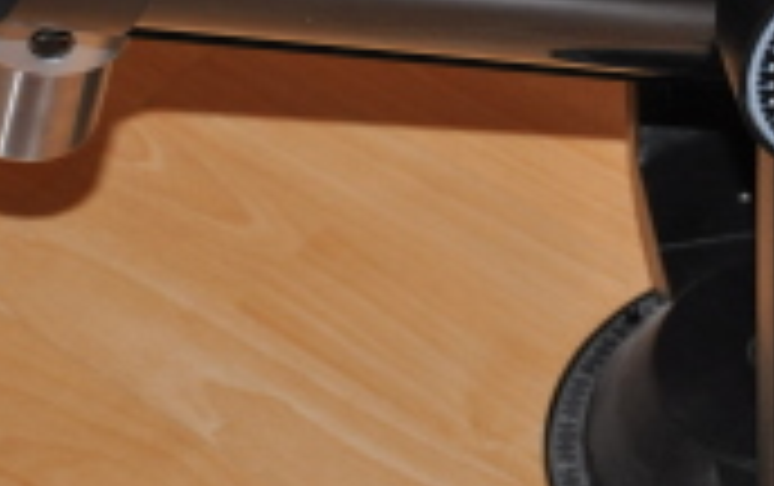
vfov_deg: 7.6
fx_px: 3654
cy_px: 38
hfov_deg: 12.1
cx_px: 598
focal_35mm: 173
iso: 800
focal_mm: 38
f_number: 4.5
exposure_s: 1/60
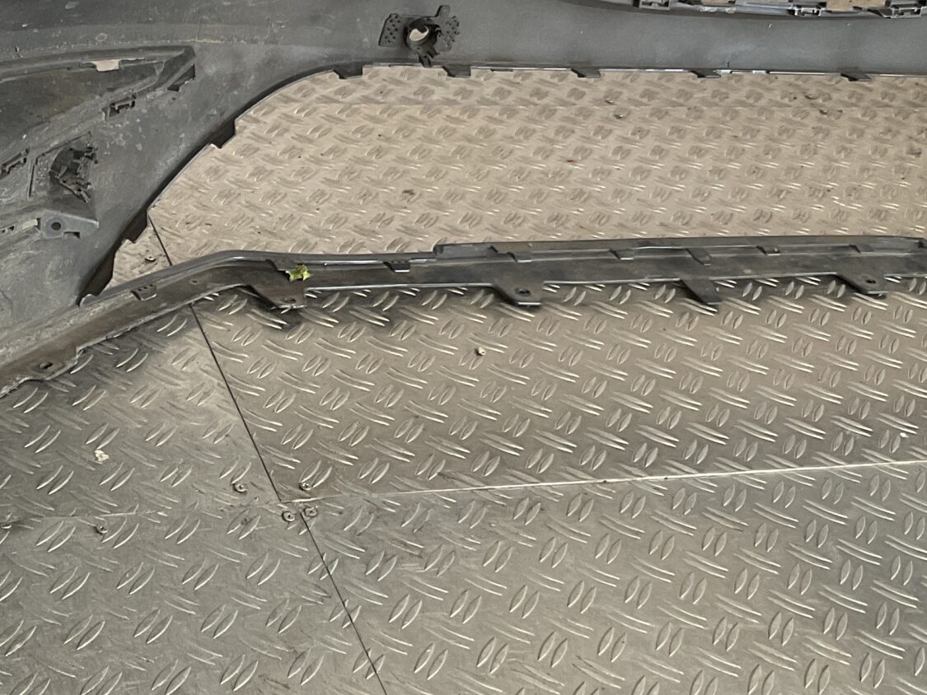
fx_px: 1768
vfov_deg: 22.2
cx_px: 277
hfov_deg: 29.1
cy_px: 285
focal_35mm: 66
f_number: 1.8
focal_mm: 3
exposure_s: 1/120
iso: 64
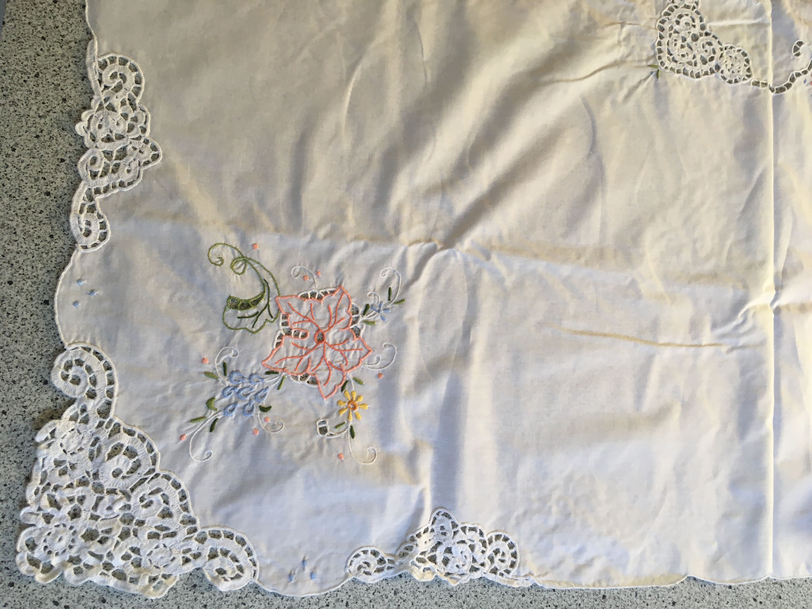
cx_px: 406
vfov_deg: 48.2
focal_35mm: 29
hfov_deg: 61.7
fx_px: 680
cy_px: 304
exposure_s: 1/33
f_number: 2.2
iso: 80
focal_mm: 4.15
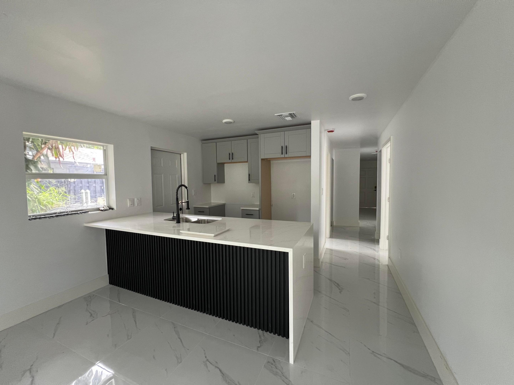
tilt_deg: -3.6
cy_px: 192
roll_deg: +0.9
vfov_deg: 89.9
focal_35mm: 13
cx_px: 257
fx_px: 193
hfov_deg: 106.2
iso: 200
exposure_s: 1/99
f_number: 1.8
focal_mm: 1.57
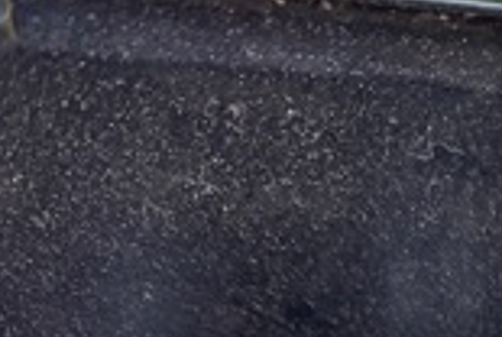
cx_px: 884
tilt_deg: -53.3
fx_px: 1495
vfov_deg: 11.1
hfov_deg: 16.3
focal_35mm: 107
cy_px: 773
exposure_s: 1/121
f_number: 1.8
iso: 80
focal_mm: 4.25
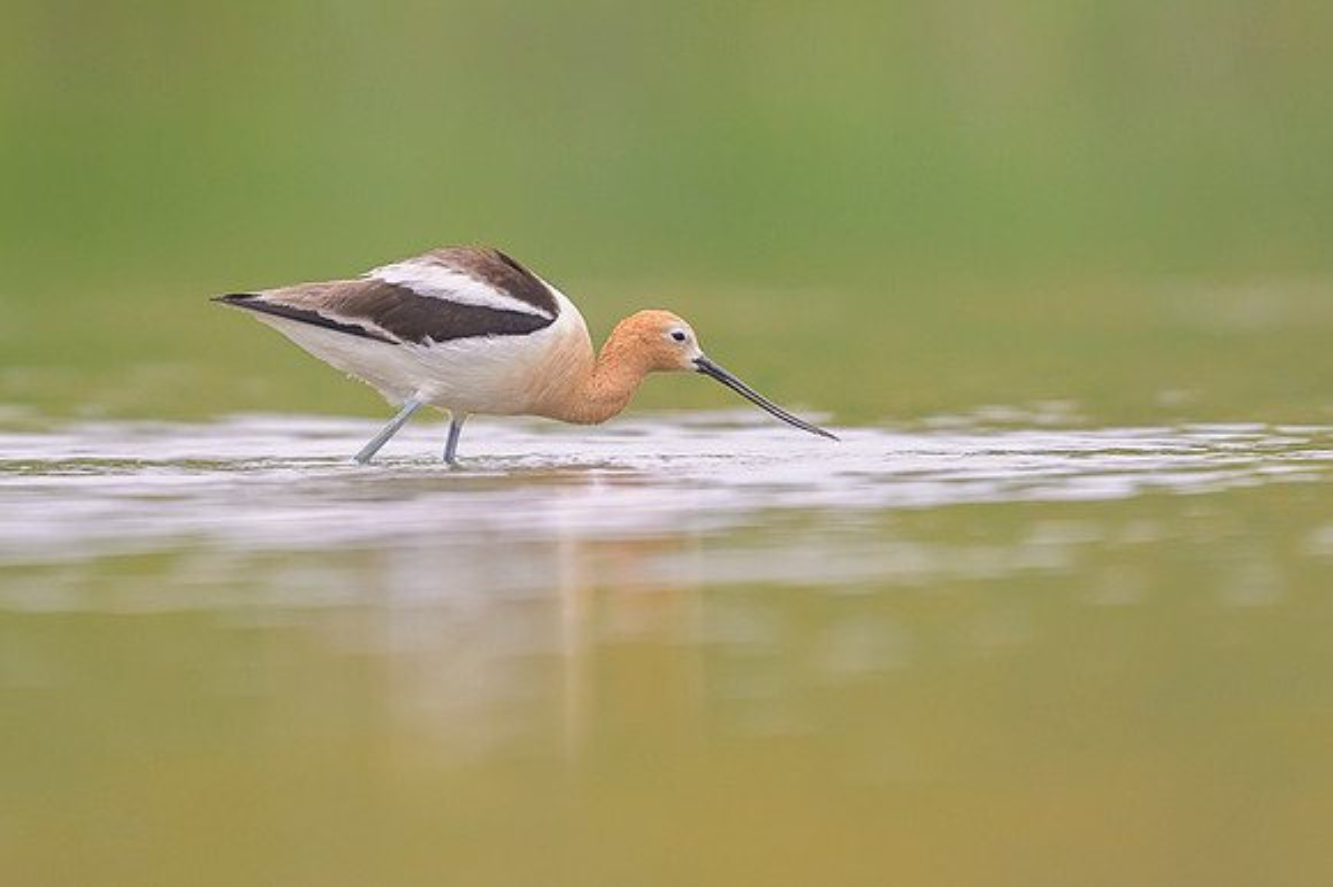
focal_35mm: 941
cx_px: 738
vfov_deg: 1.5
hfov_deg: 2.2
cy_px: 152
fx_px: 34819
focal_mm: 560
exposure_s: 1/2500
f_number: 4
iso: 640
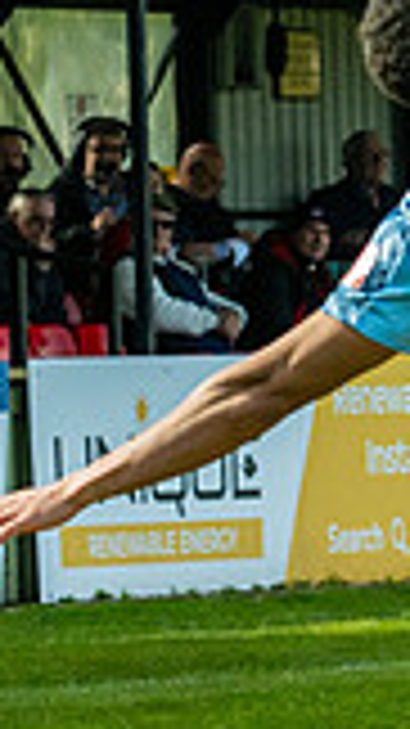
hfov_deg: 1.9
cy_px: 341
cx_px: 950
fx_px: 12266
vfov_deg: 3.4
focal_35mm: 634
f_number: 4
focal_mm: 86
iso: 400
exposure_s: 1/2000
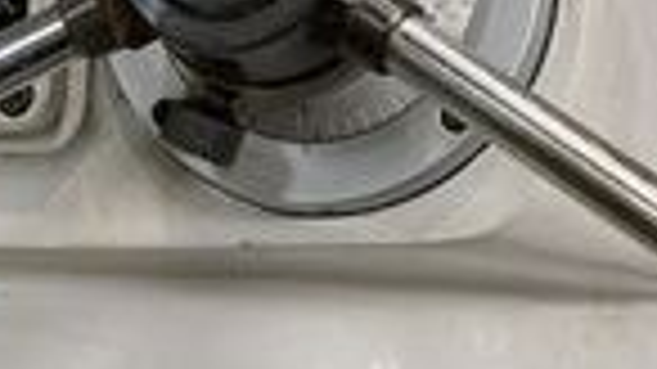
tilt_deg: +13.1
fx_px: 2159
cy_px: -297
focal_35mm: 124
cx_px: 225
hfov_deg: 17.3
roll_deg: -3.3
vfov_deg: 9.3
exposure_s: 1/60
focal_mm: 4.25
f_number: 1.8
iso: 80
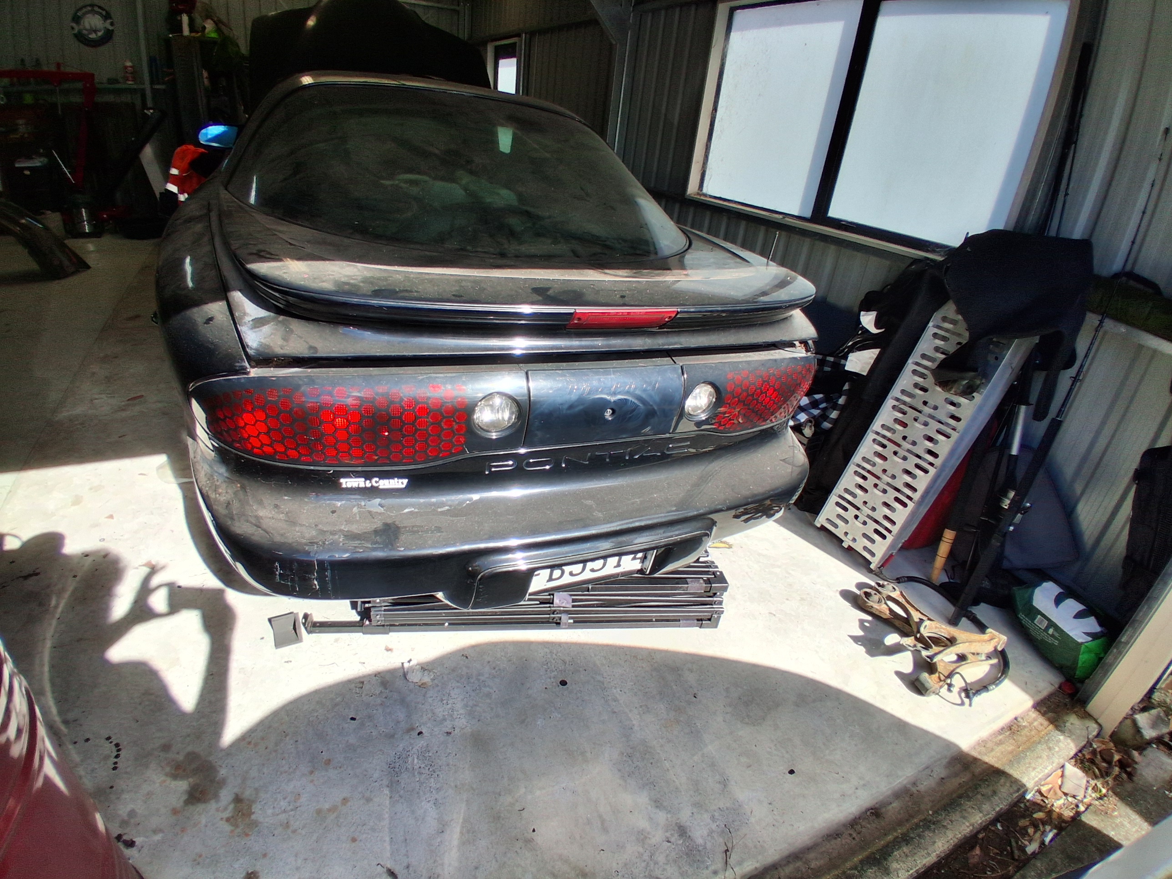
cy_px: 440
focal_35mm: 17
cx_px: 586
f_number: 2.2
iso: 50
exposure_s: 1/831
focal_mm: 1.4
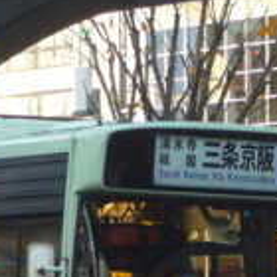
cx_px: -97
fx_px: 2951
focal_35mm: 326
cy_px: 275
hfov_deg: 5.3
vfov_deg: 5.4
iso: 80
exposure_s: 1/160
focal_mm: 14.2
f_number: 5
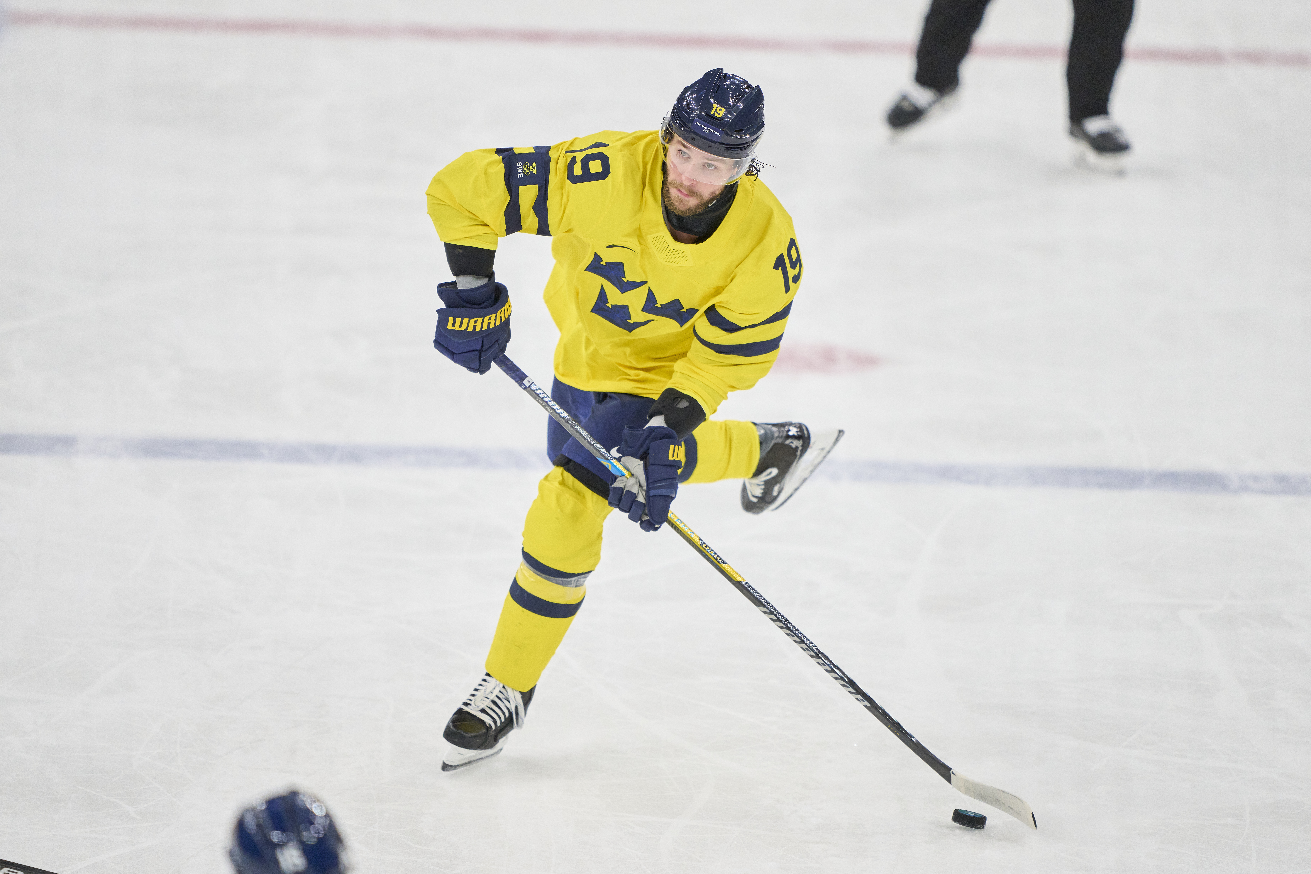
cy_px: 437
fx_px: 14566
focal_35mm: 400
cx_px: 656
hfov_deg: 5.2
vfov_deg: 3.4
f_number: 2.8
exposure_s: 1/2500
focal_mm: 400
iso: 2500
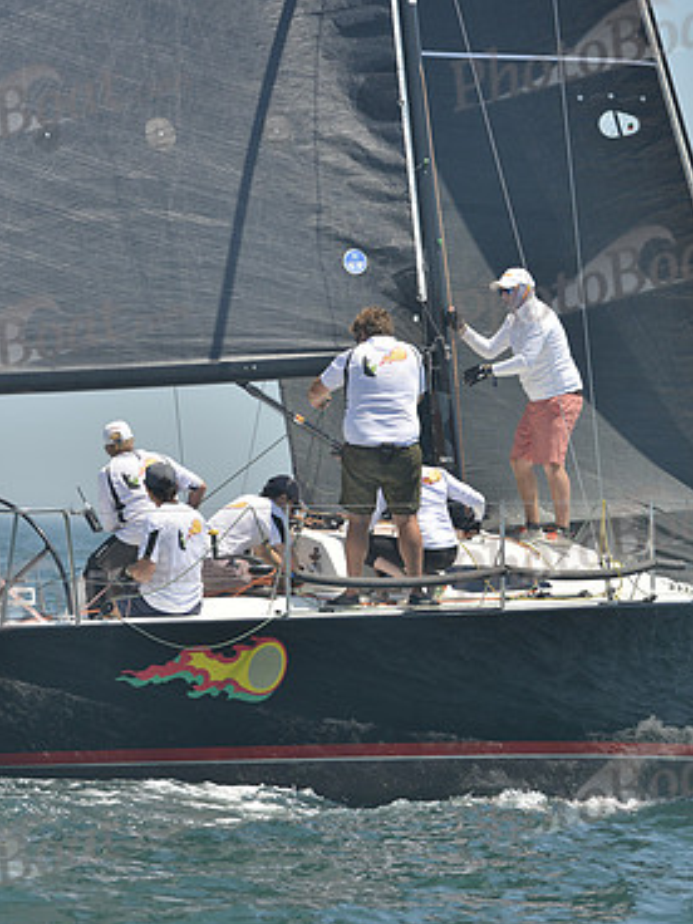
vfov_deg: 6.5
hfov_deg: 4.9
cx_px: 321
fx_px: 8088
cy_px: 443
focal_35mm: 303
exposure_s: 1/1000
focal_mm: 200
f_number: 6.3
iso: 280
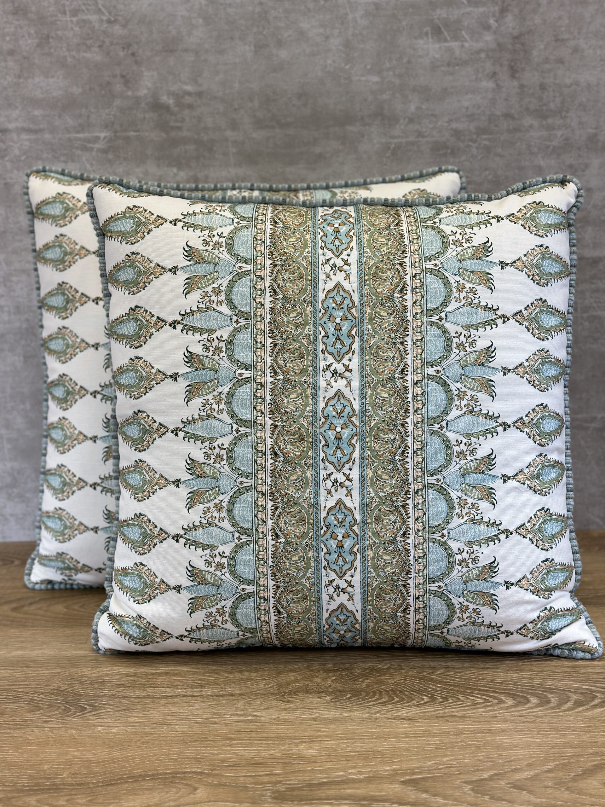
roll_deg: +1.4
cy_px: 404
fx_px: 1119
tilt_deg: -14.8
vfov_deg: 39.7
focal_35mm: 48
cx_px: 302
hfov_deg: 30.3
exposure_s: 1/236
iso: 80
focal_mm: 6.86
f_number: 1.78
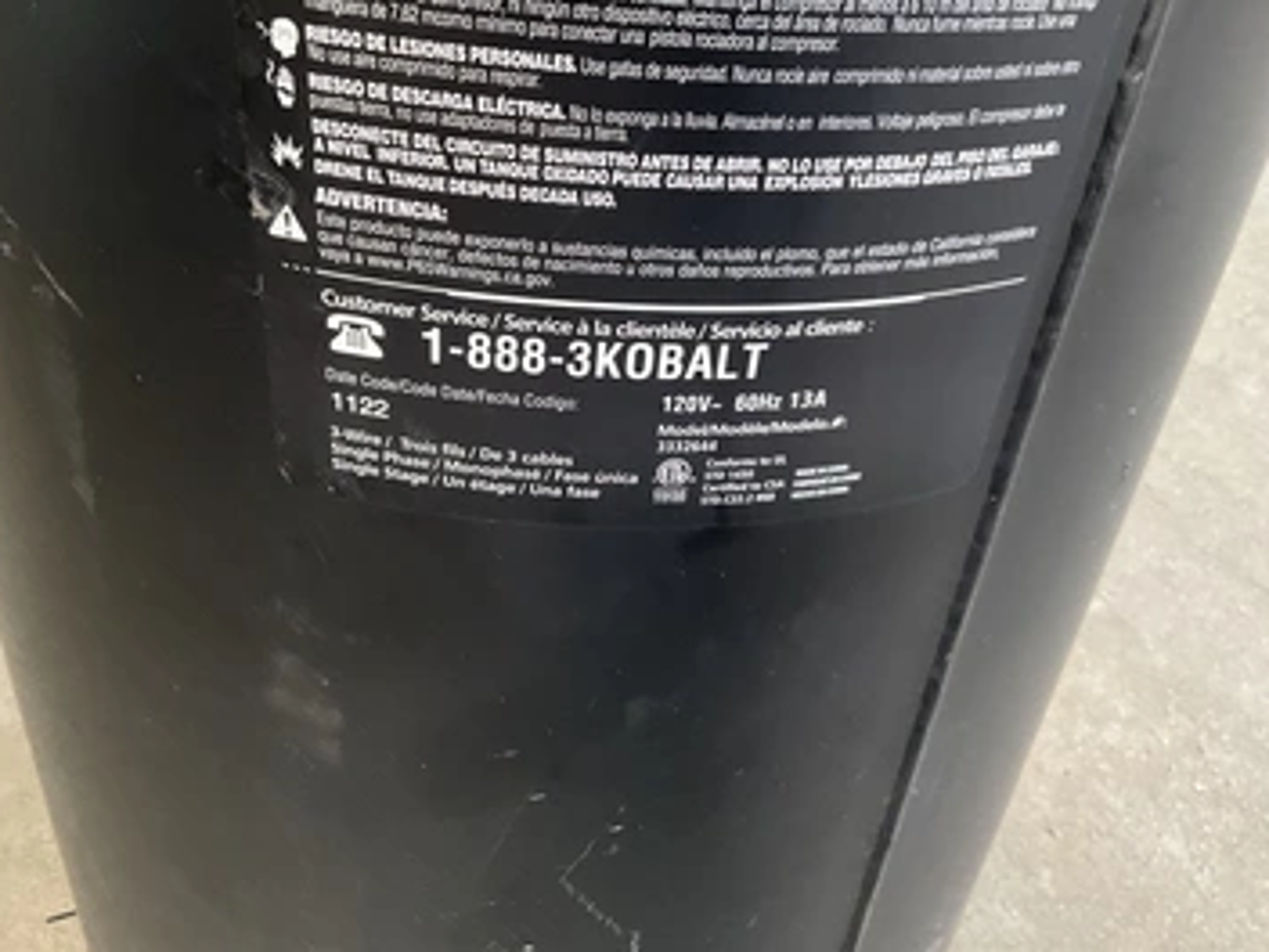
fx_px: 1210
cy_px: 426
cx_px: 616
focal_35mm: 33
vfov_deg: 42.9
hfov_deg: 55.3
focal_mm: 3
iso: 200
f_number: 1.8
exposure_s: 1/60
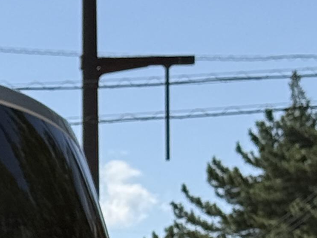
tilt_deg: +2.4
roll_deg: +0.0
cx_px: -480
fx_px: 2381
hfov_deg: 7.1
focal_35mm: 260
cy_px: 414
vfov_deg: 5.6
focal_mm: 6.76
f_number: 1.78
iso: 64
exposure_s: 1/6024
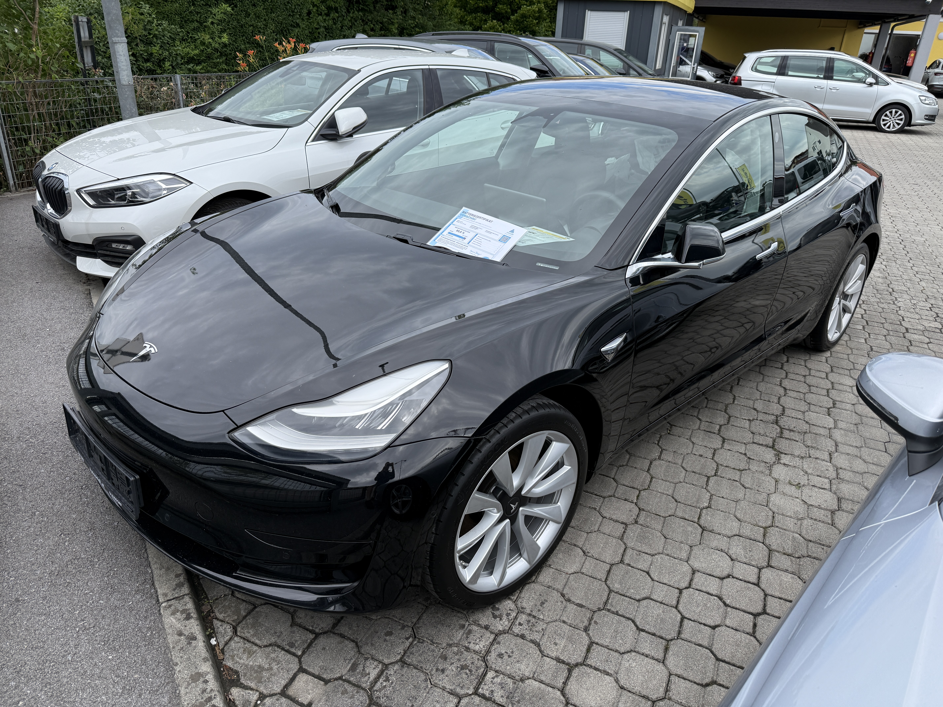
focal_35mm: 24
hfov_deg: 71.6
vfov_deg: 56.8
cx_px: 472
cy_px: 354
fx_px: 654
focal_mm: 6.76
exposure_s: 1/1361
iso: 100
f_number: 1.78
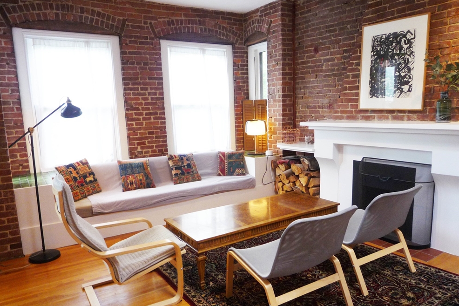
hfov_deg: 67.4
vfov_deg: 47.8
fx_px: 344
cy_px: 170
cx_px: 237
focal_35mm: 27
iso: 125
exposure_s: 1/30
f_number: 2.8
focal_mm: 4.4
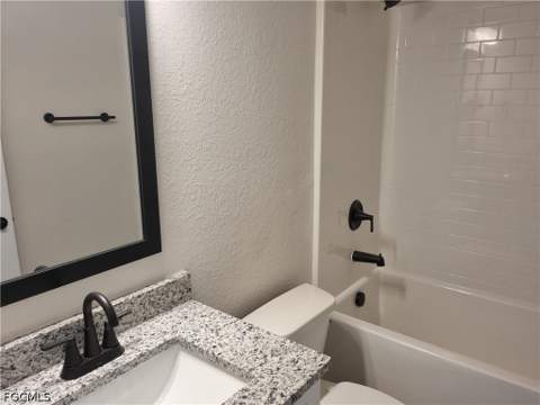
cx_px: 270
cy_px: 202
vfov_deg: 53.1
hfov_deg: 67.3
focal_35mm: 26
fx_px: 406
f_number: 1.8
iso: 200
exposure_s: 1/120
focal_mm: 5.4
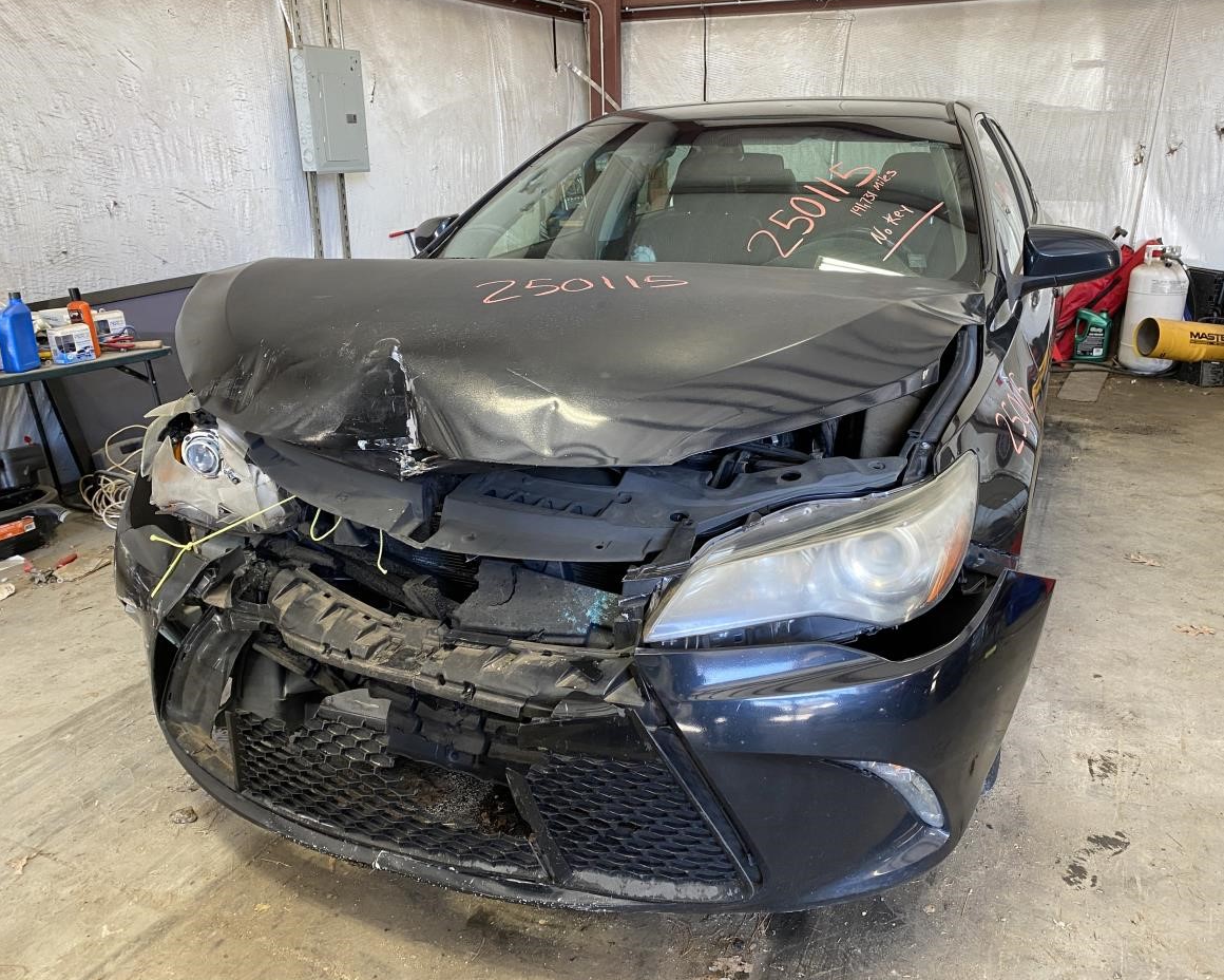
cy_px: 498
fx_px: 1014
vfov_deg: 51.5
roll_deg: -1.4
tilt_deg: -15.5
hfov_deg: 62.2
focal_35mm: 28
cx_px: 640
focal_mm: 4.25
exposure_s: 1/60
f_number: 1.8
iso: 100
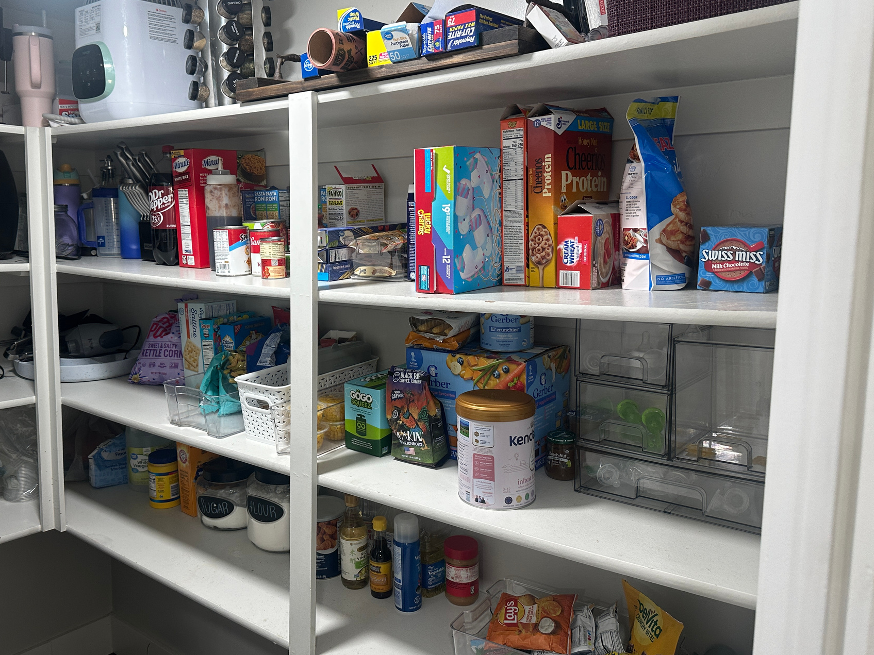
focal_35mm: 29
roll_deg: -1.4
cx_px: 367
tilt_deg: -7.5
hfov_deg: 61.3
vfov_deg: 48.2
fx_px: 732
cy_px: 314
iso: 125
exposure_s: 1/60
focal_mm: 6.86
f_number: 1.78
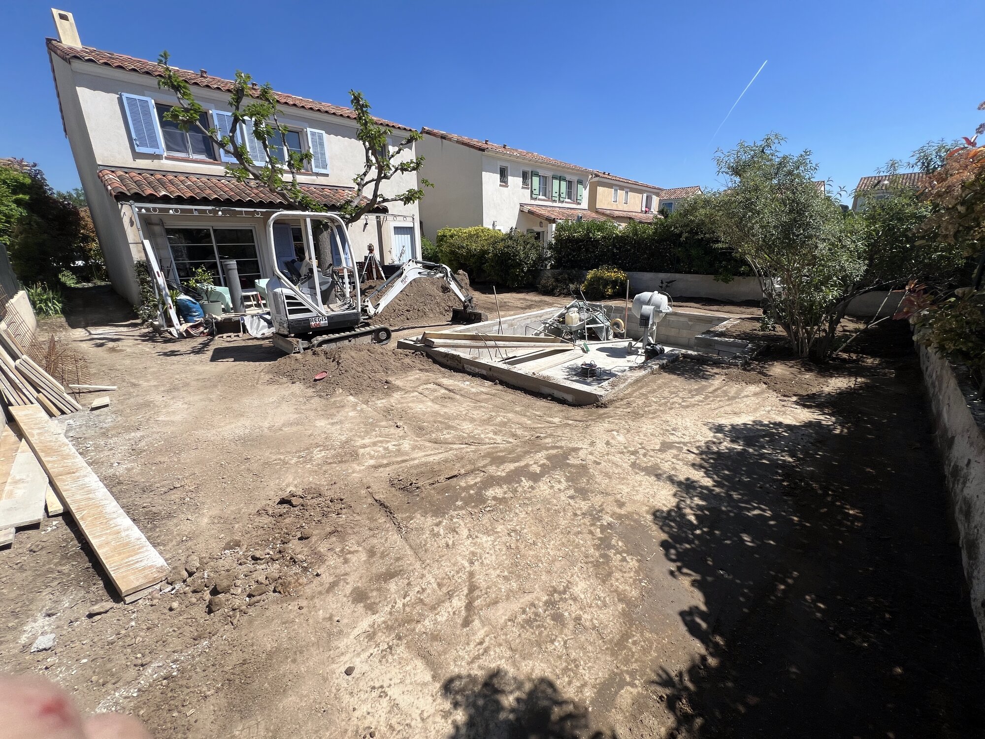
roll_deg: +1.8
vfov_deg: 89.9
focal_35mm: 13
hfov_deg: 106.2
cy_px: 370
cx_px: 492
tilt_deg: -15.8
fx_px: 370
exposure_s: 1/2273
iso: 32
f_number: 1.8
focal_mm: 1.57
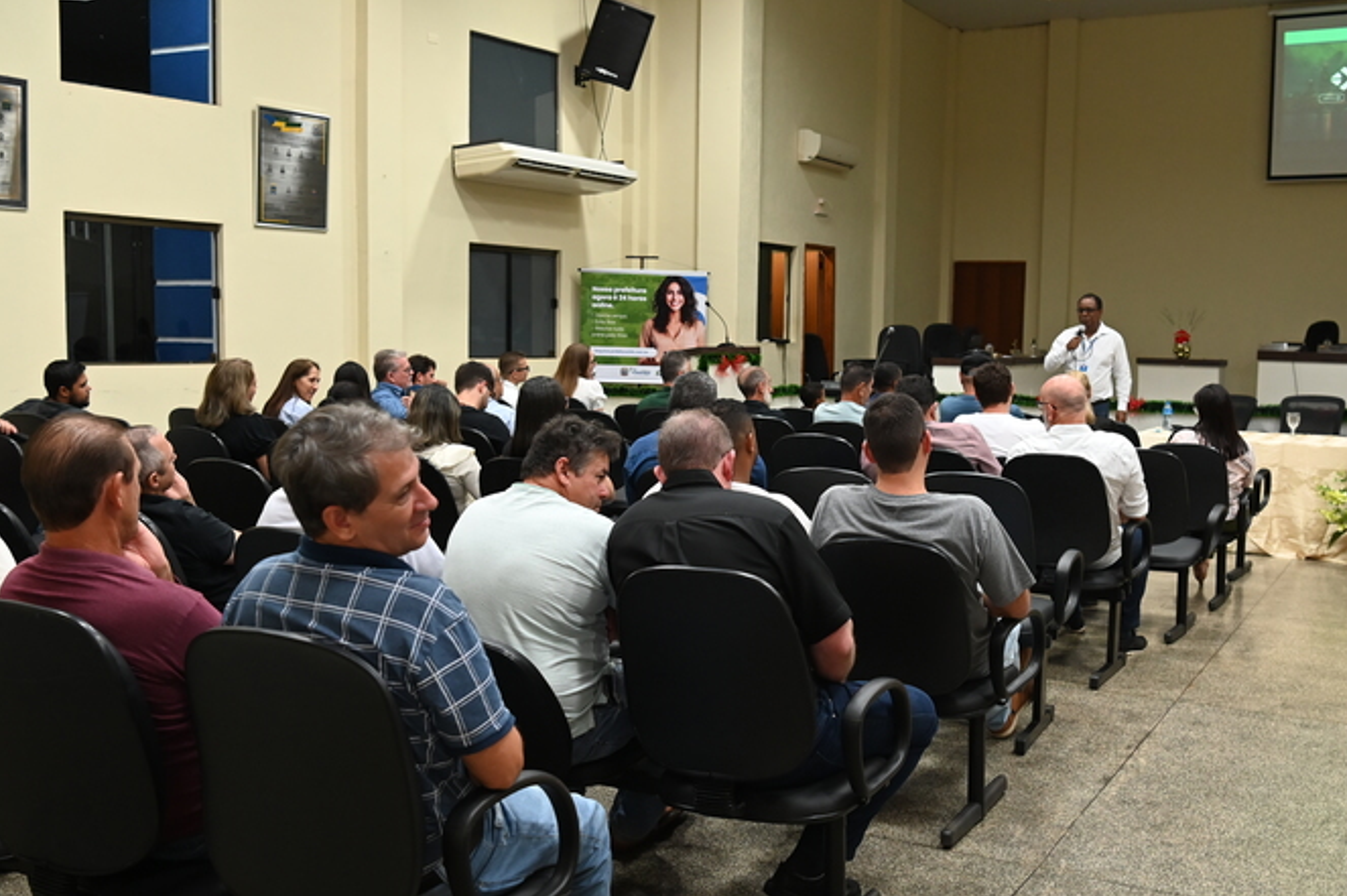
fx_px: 1421
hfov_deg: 50.6
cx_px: 744
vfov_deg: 35.0
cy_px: 458
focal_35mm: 38
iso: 1800
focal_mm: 28
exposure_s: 1/60
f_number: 4
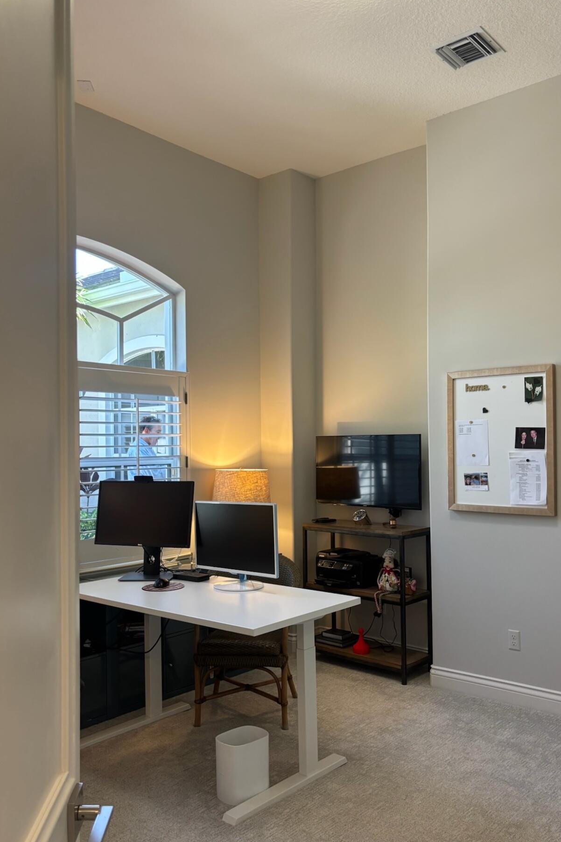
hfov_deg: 43.6
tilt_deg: +0.8
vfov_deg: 61.9
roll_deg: +0.2
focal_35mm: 30
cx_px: 294
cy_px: 432
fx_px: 701
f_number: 1.6
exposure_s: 1/120
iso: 125
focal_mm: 5.96
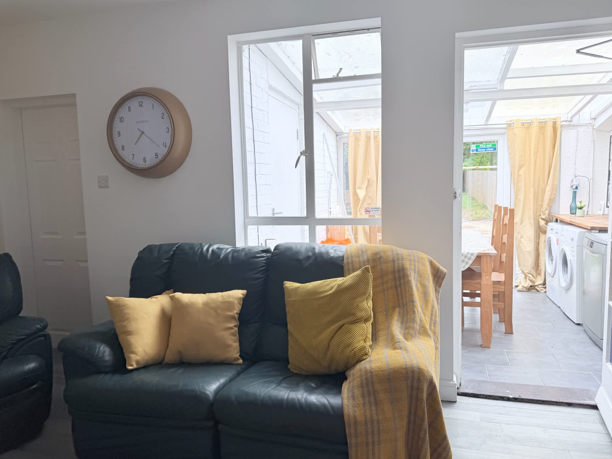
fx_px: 442
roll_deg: +1.1
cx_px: 315
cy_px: 229
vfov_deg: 54.9
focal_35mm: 25
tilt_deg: -5.4
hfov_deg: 69.4
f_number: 1.8
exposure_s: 1/416
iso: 80
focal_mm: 6.8
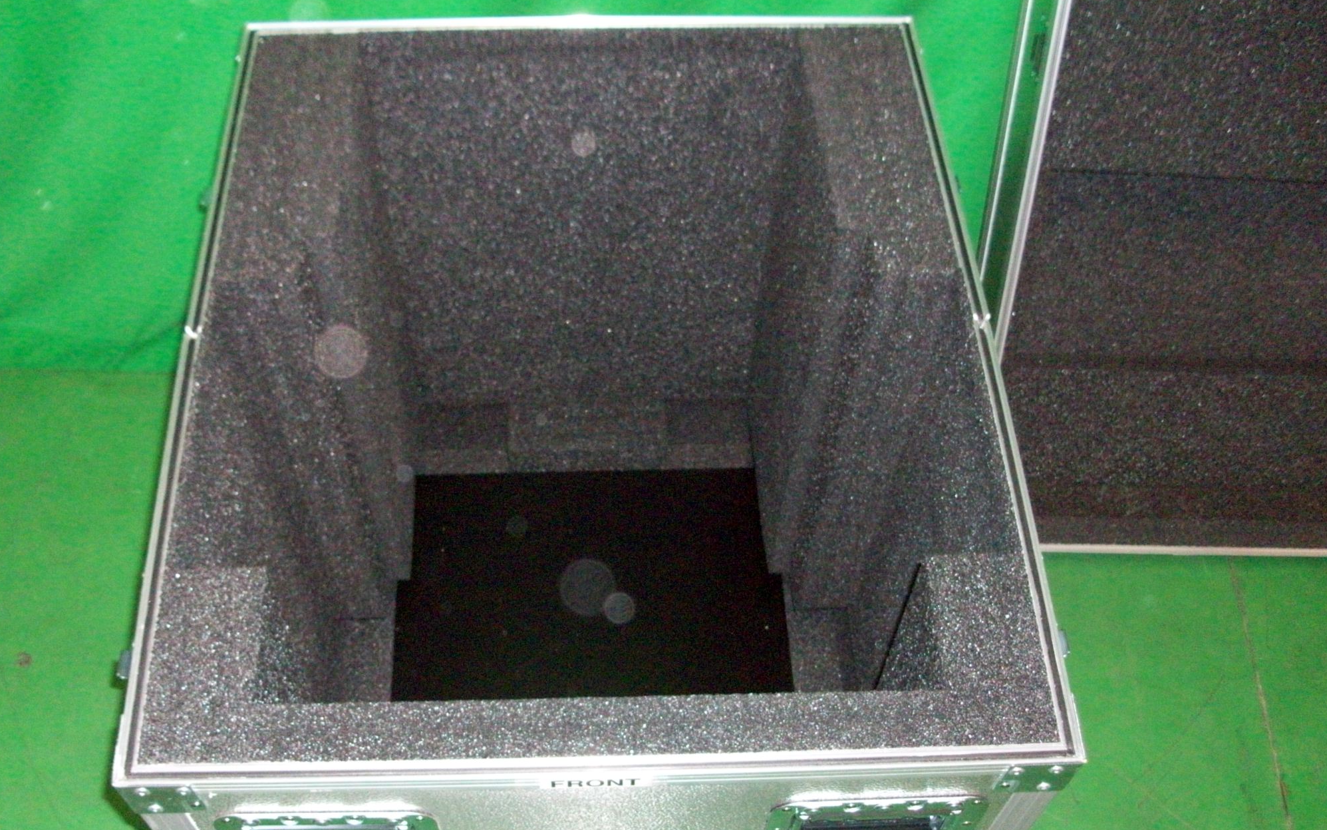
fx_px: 1338
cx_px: 674
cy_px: 502
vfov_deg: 34.3
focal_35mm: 37
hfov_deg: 52.7
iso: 320
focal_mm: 5.7
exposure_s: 1/60
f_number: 2.8
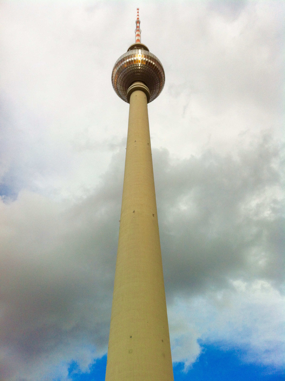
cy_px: 190
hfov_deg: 40.6
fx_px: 385
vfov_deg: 52.7
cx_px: 142
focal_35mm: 35
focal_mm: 3.85
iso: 80
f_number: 2.8
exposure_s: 1/1676
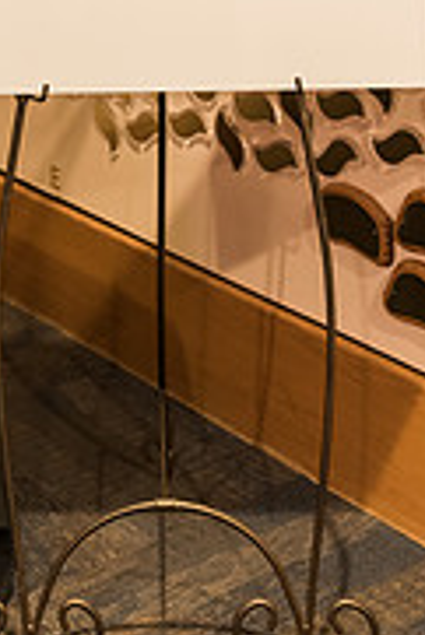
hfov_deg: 15.7
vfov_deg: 22.7
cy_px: 53
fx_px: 1538
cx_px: 116
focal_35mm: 87
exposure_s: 1/50
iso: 2500
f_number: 3.2
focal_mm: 35
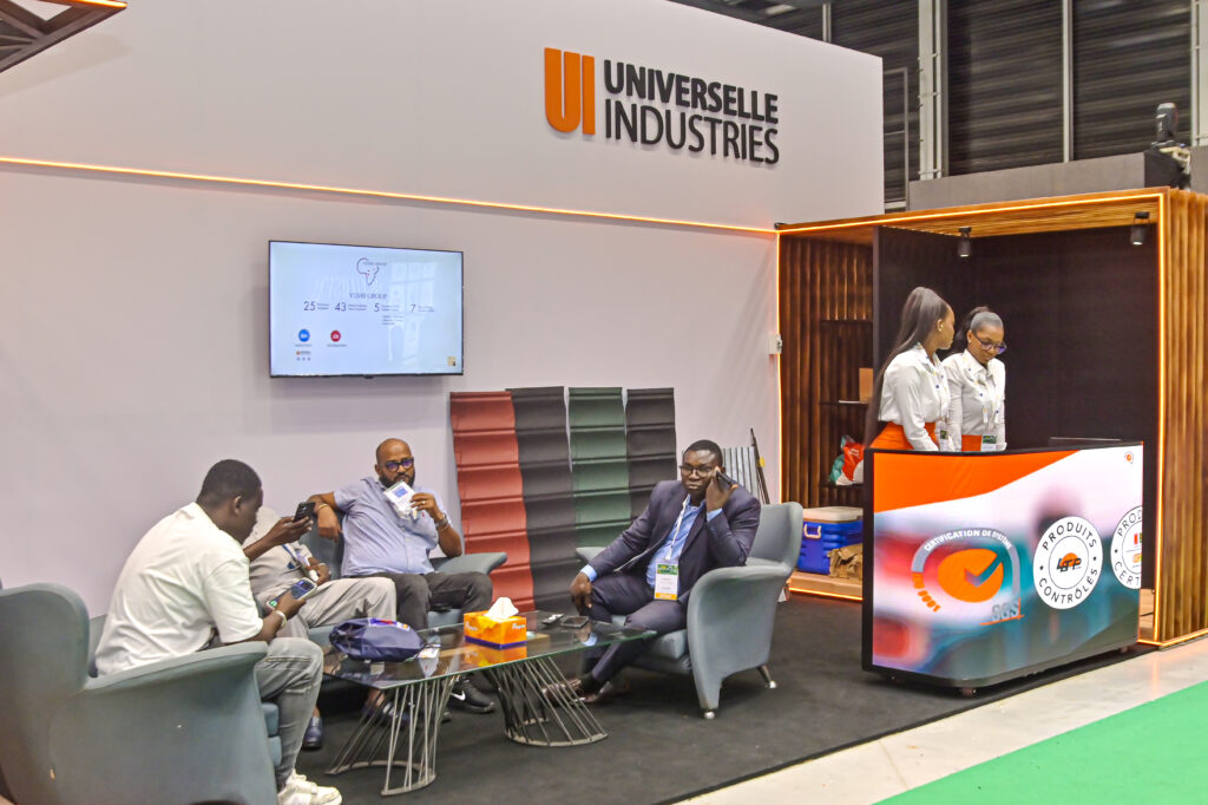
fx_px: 1208
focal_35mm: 36
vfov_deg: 36.8
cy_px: 402
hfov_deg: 53.1
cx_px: 604
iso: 640
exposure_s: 1/200
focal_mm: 24
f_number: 4
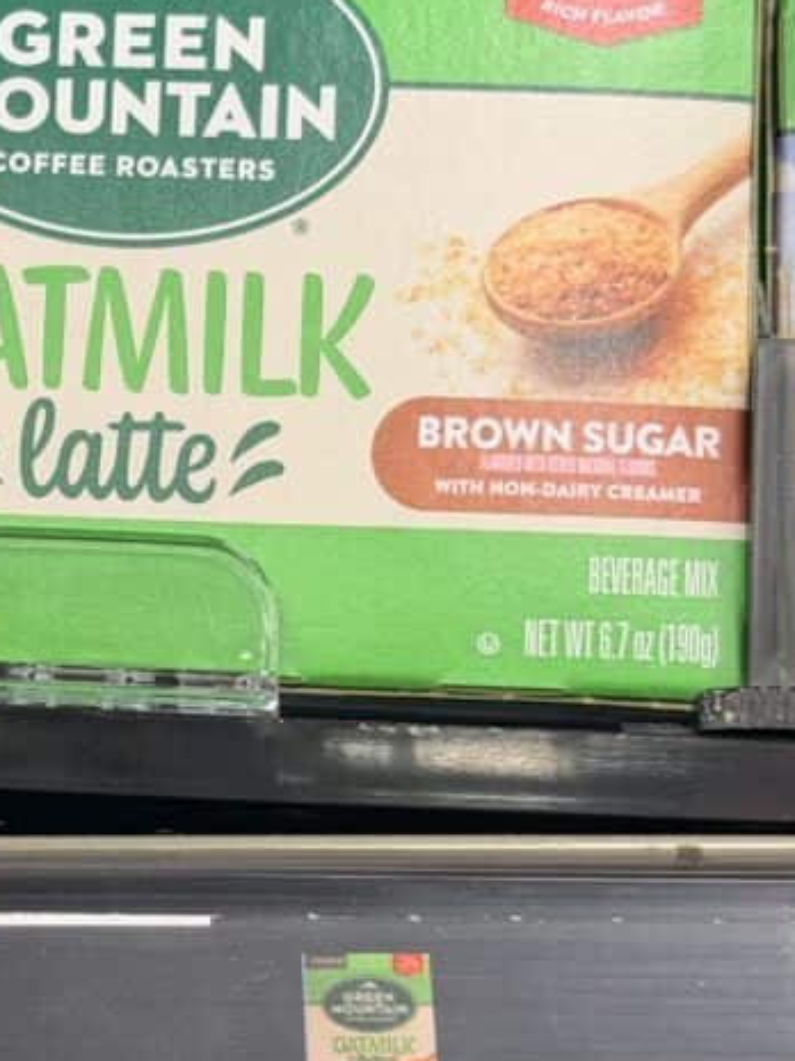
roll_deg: -0.6
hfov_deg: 13.8
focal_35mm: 106
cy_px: 649
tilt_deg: +6.9
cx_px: 46
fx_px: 3246
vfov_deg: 18.5
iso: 64
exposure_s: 1/60
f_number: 1.78
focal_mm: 6.76
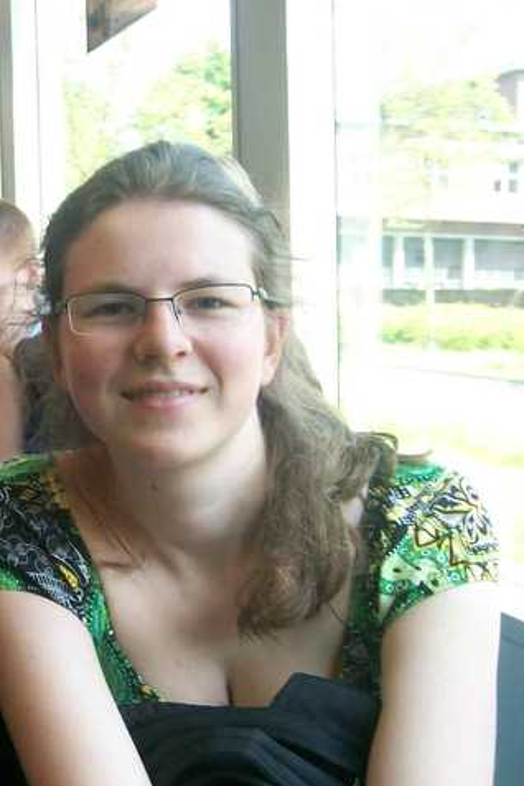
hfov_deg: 21.1
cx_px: -53
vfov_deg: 32.9
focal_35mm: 61
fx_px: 1332
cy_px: 389
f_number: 2.8
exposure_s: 1/64
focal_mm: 5.8
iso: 80
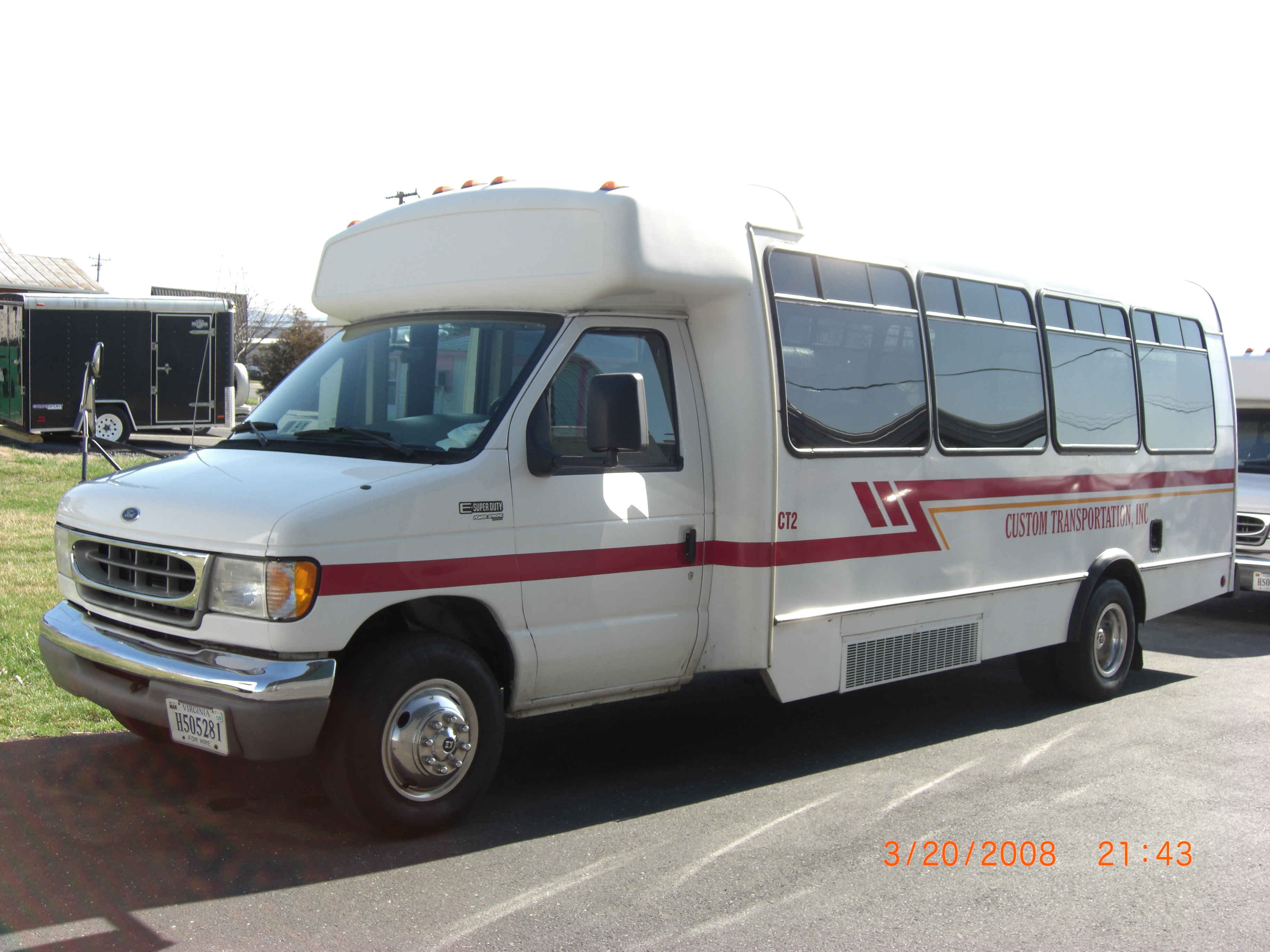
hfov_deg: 49.0
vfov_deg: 37.7
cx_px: 635
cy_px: 476
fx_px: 1394
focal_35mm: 38
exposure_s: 1/320
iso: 80
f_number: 4
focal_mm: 7.9
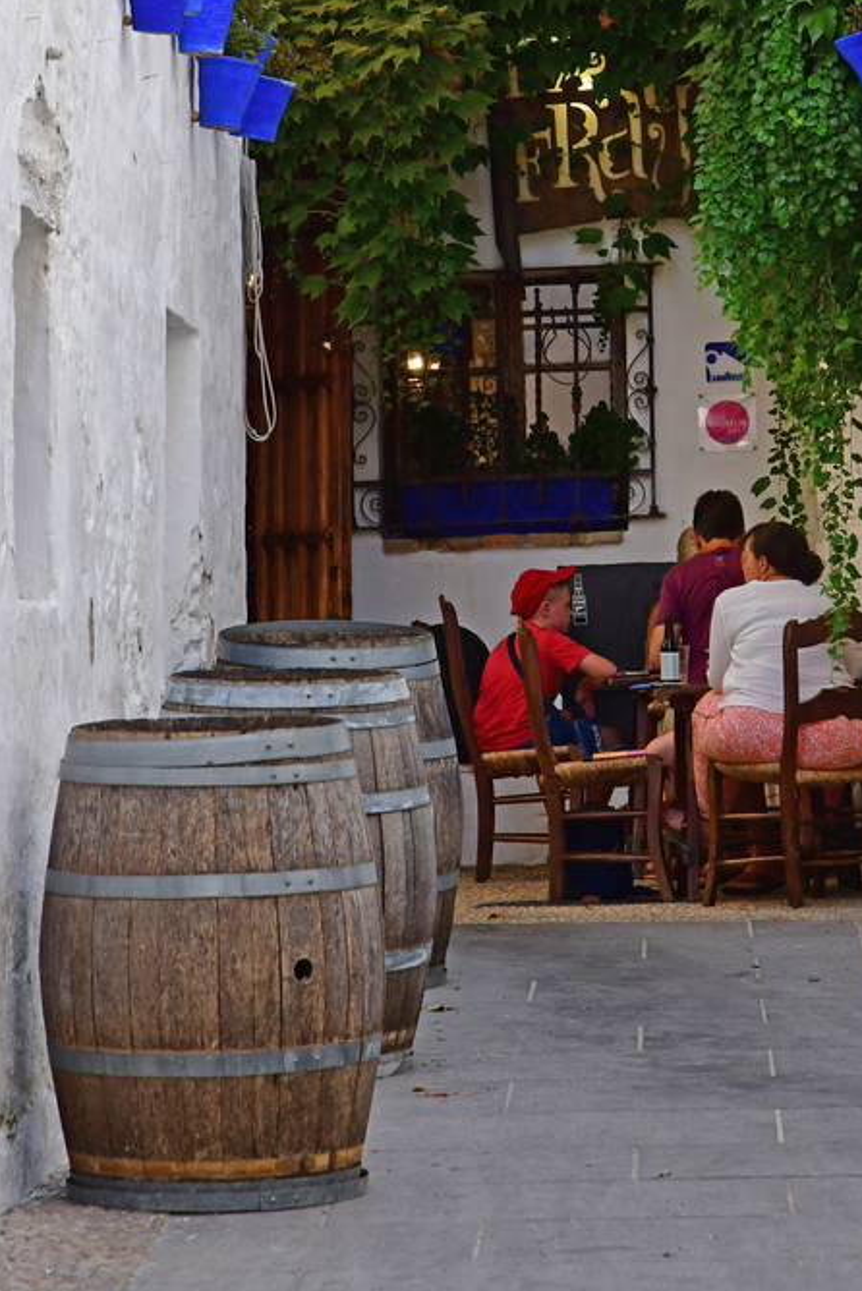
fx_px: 6843
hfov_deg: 7.2
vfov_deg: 10.8
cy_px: 358
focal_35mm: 191
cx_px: 565
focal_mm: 85
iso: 800
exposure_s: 1/250
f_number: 8
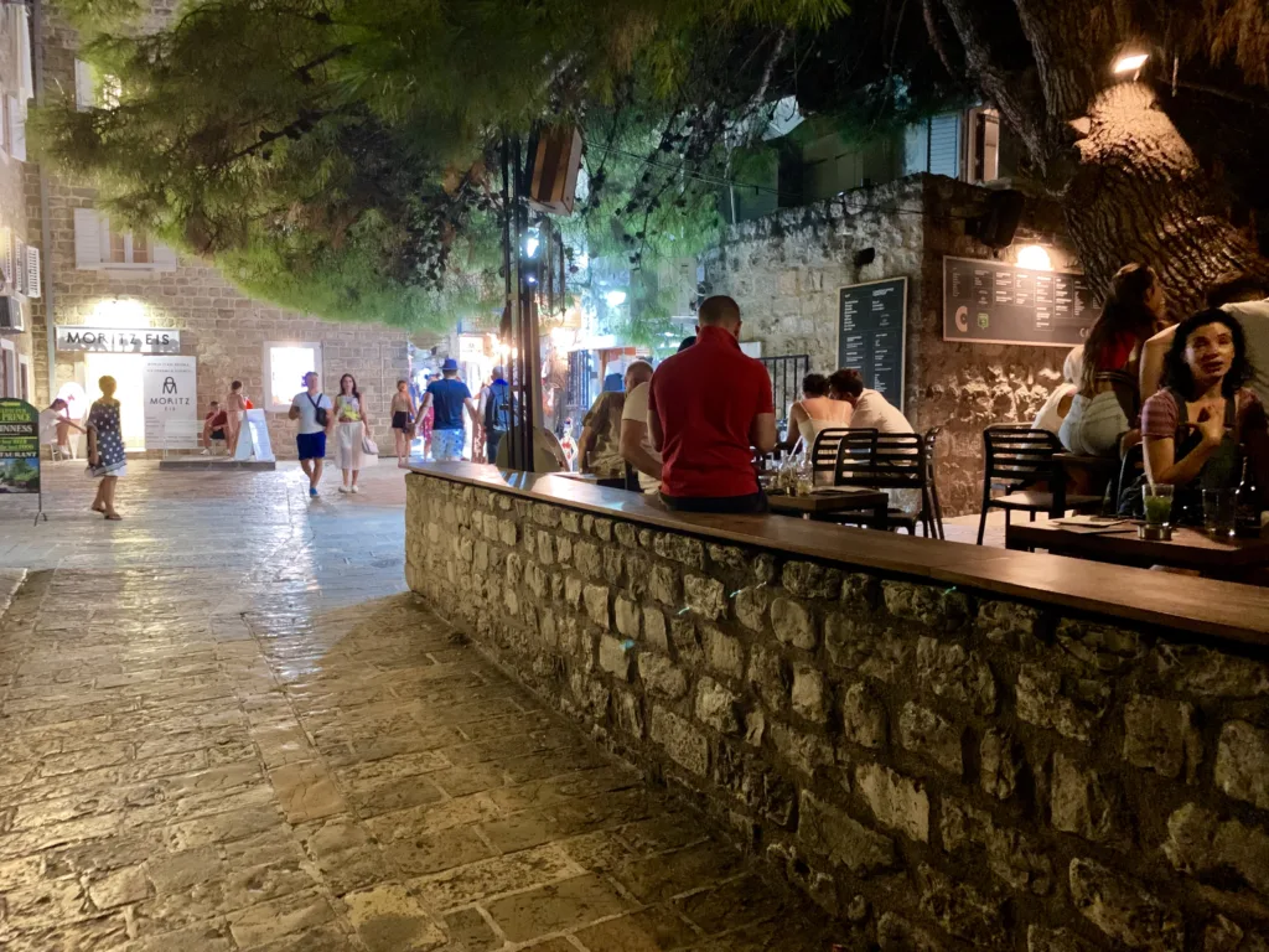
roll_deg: +1.4
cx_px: 634
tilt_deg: -4.3
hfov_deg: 67.3
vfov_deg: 53.1
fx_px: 953
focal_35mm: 26
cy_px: 476
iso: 1600
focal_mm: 4.25
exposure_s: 1/17
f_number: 1.8
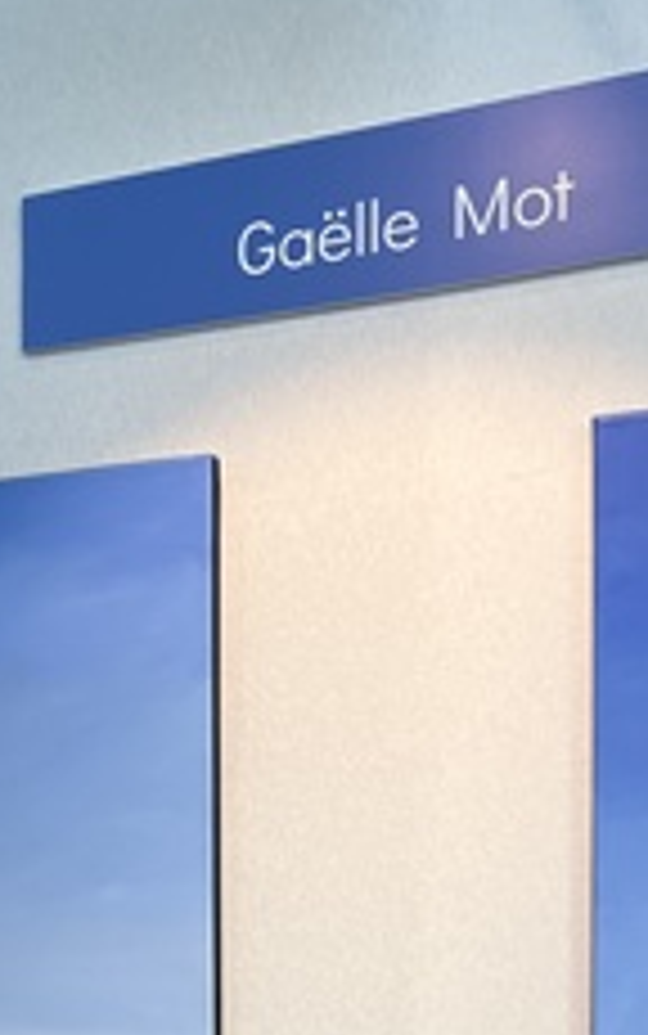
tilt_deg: +1.5
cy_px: 950
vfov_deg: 27.5
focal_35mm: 72
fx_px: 2032
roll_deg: -0.7
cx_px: 58
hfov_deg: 17.8
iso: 40
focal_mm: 5.1
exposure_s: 1/196
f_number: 1.6
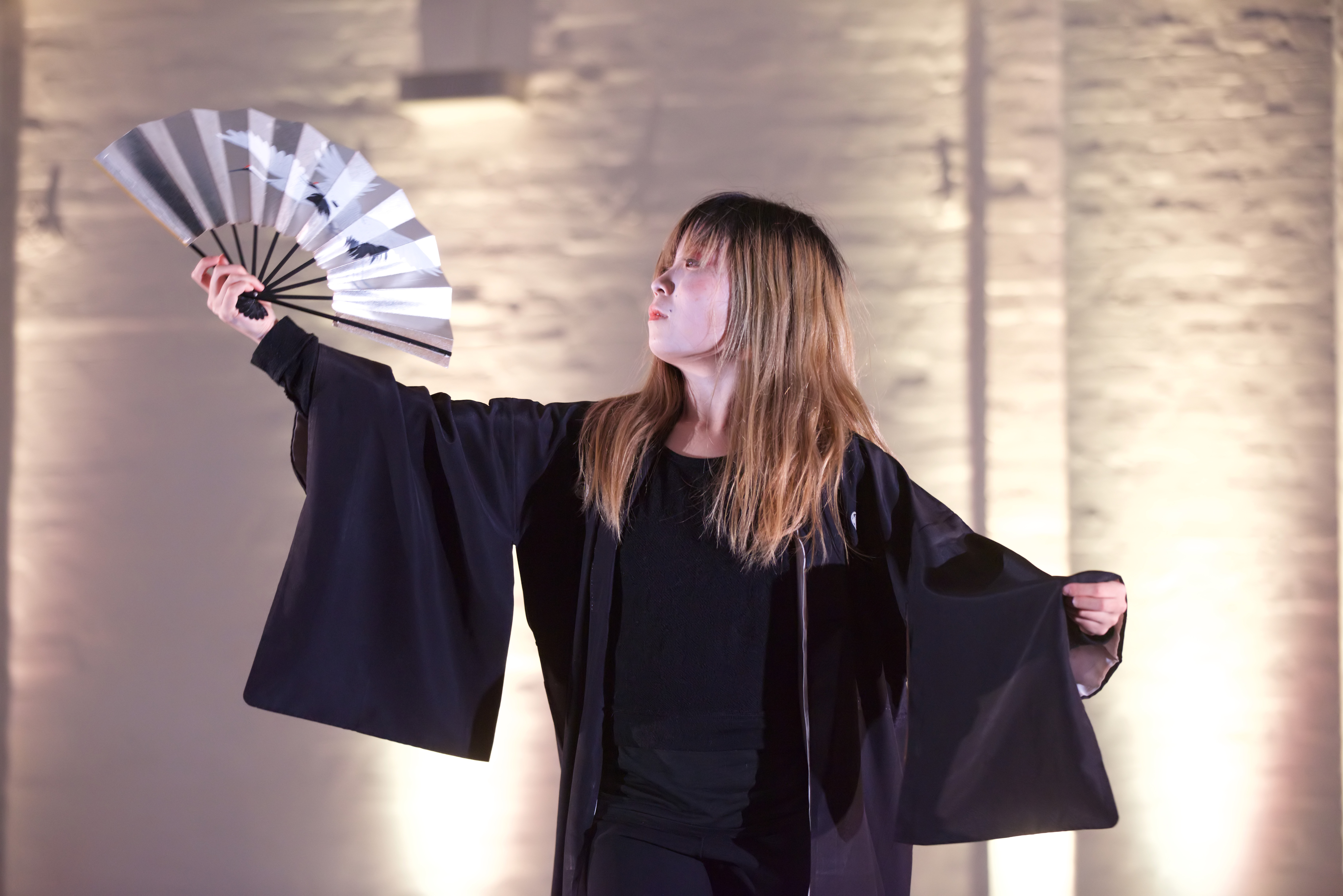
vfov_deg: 12.5
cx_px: 672
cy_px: 448
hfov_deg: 18.6
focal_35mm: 110
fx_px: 4105
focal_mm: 110
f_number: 2.8
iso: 900
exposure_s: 1/100
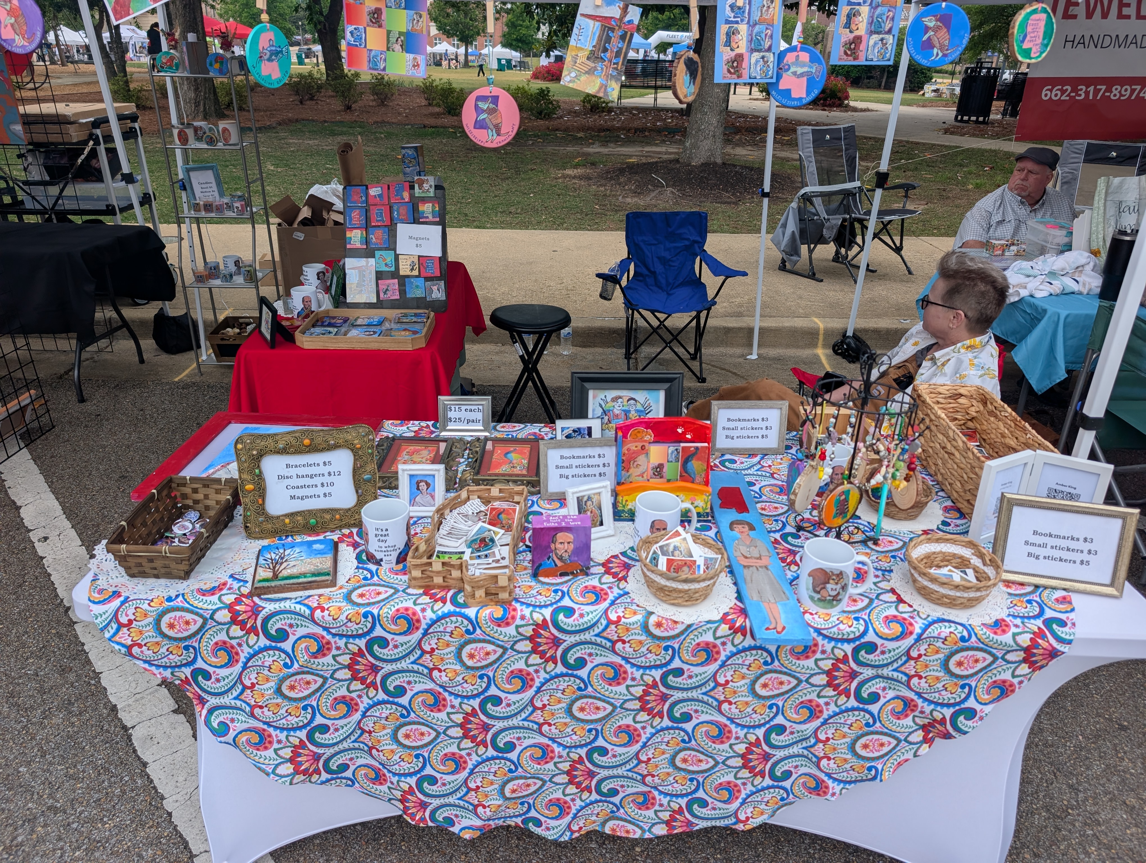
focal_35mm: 24
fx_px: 796
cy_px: 432
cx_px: 573
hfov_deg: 71.5
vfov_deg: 56.9
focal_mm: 6.9
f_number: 1.68
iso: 19
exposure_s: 1/192
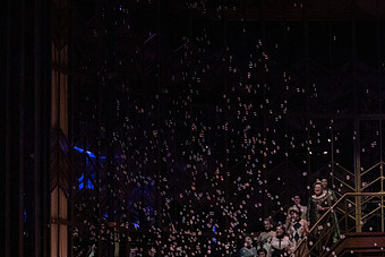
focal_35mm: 123
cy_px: 202
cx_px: 264
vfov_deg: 11.1
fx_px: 1316
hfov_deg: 16.6
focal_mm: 72
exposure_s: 1/400
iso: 12800
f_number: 18
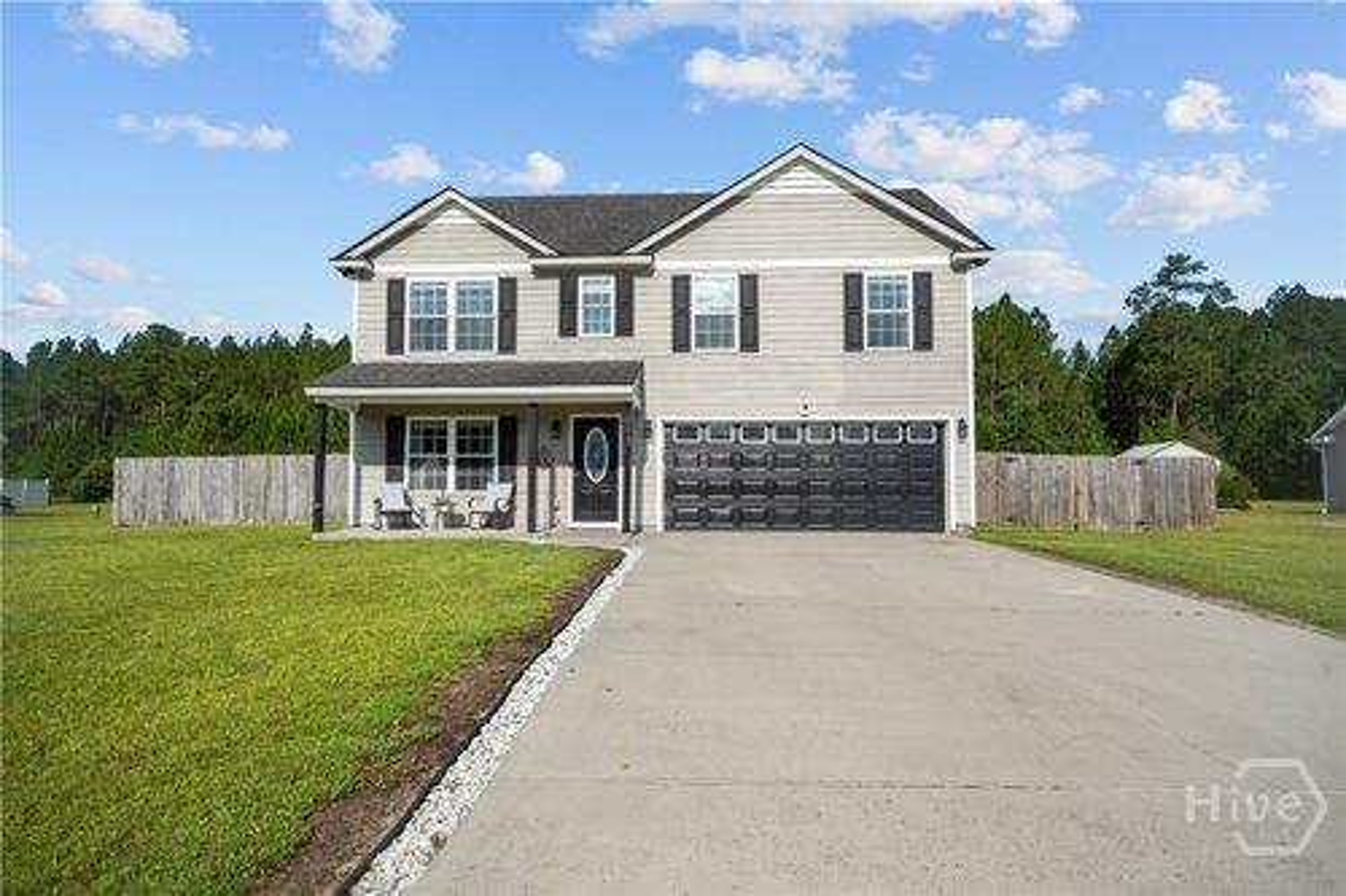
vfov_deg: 59.5
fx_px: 785
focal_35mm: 21
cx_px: 673
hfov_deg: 81.2
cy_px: 448
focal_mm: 21
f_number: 8
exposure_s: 1/400
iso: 100
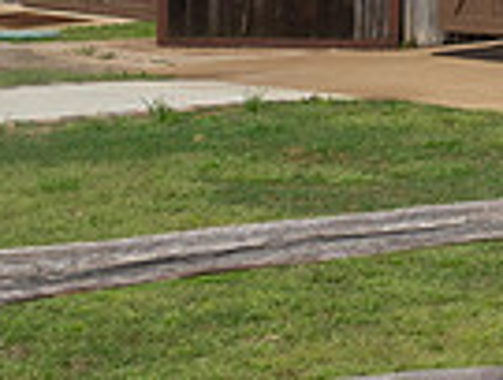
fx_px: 1748
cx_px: 999
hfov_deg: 13.9
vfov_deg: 11.7
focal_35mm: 120
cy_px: -237
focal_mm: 14
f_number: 8
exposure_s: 1/500
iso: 200
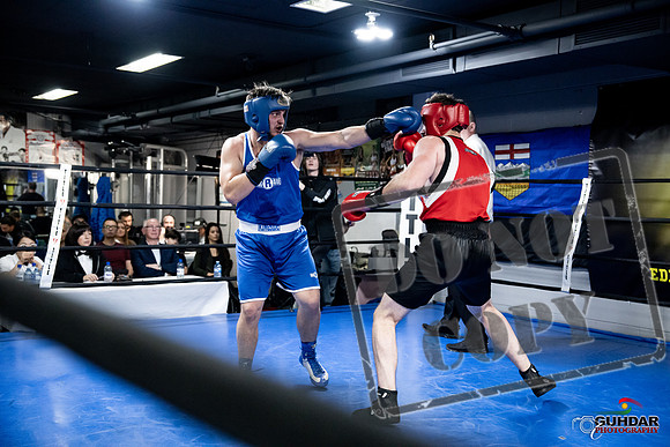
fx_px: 782
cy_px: 224
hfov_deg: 46.4
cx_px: 335
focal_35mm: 42
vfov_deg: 31.9
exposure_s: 1/1000
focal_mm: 42
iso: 8000
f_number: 2.8
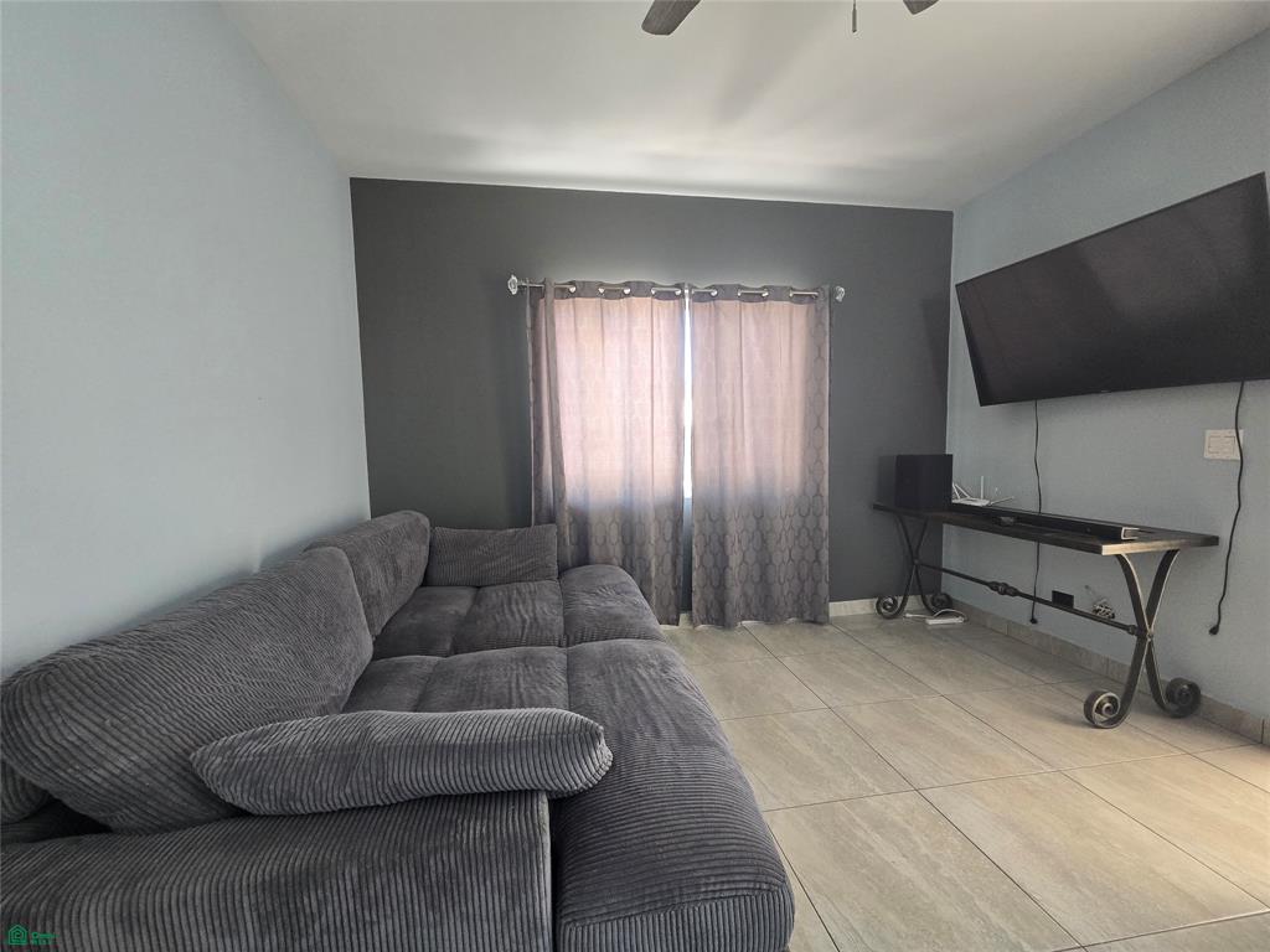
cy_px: 476
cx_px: 635
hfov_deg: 106.2
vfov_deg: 89.9
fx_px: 477
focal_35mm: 13
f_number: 2.2
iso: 250
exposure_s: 1/60
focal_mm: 2.2
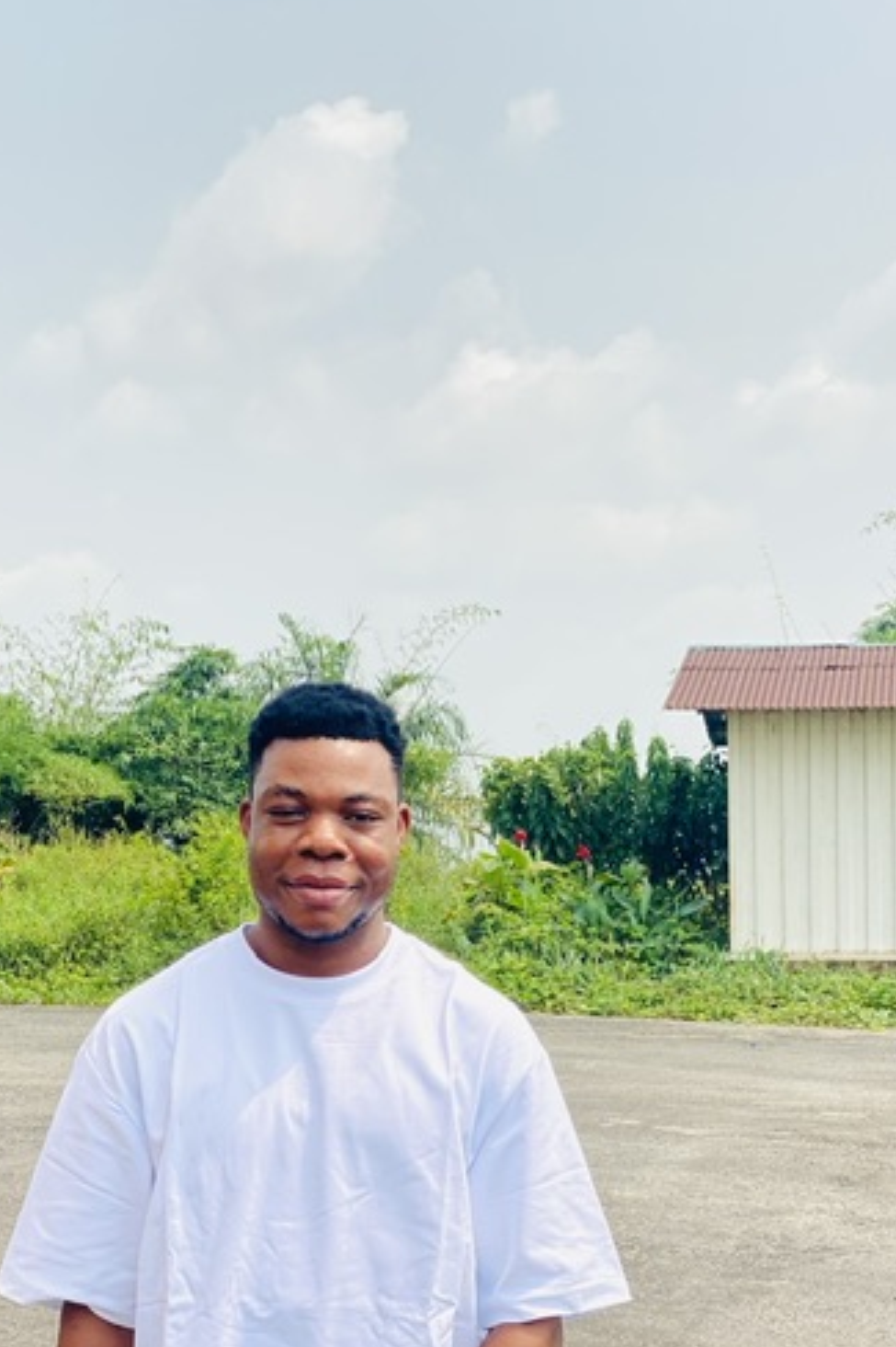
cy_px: 839
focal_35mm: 71
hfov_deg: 19.1
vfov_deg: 28.4
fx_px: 2652
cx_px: 312
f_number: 2
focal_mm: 6
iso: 20
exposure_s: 1/1370
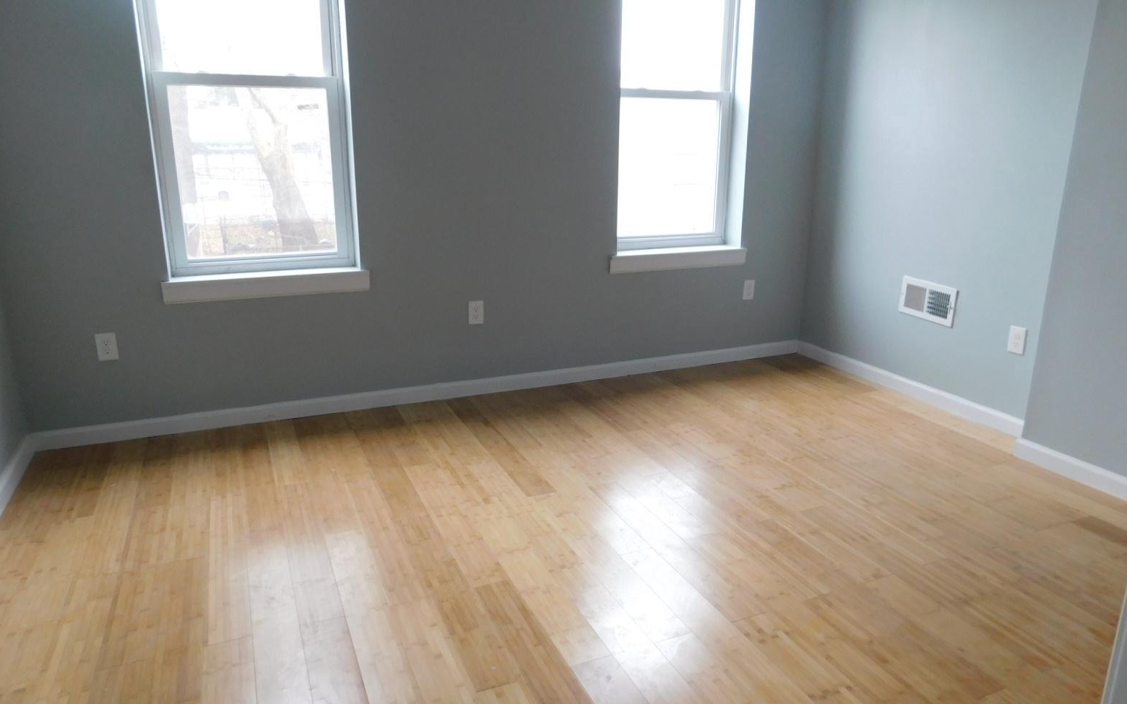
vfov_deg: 49.3
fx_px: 768
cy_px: 352
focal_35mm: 25
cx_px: 576
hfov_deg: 72.5
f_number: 3
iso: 160
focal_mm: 4
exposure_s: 1/30
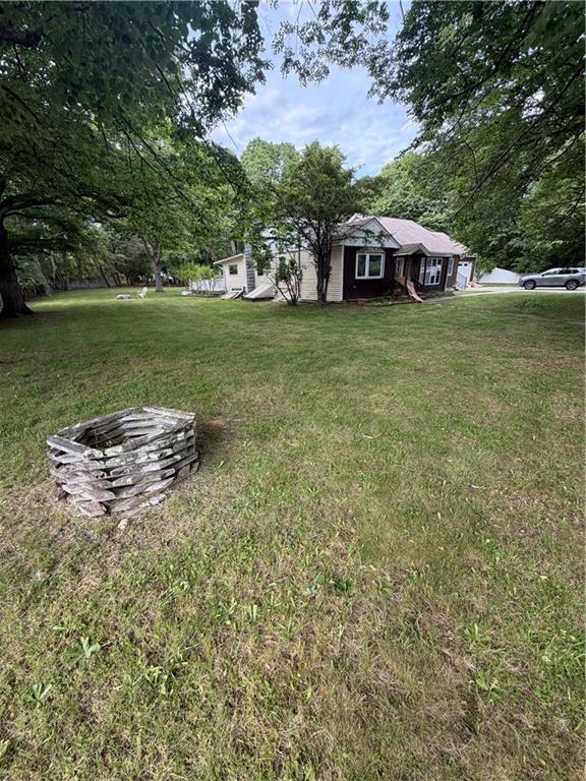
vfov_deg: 102.1
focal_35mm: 14
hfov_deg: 85.7
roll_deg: +1.6
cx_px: 293
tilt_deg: -19.3
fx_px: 316
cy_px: 390
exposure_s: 1/121
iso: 64
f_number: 2.2
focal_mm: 2.22
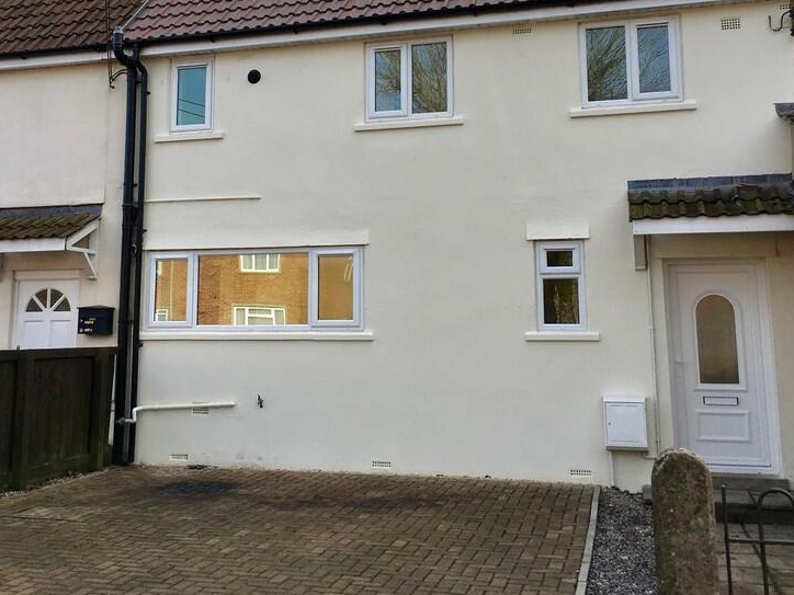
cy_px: 181
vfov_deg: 34.7
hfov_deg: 45.7
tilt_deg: +9.7
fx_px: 940
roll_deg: -0.2
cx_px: 344
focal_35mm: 41
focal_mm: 4.15
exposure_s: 1/1202
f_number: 2.2
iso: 25
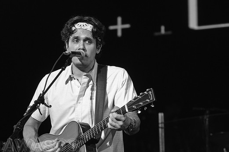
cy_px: 83
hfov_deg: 15.3
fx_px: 852
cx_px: 103
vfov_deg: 10.2
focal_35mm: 134
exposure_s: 1/320
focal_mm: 80
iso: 400
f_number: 2.8
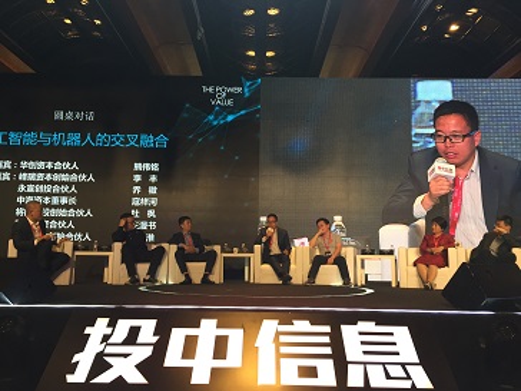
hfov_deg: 61.7
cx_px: 260
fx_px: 436
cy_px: 196
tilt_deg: +7.7
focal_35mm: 29
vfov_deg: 48.2
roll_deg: -1.0
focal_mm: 4.15
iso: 64
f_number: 2.2
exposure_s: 1/33
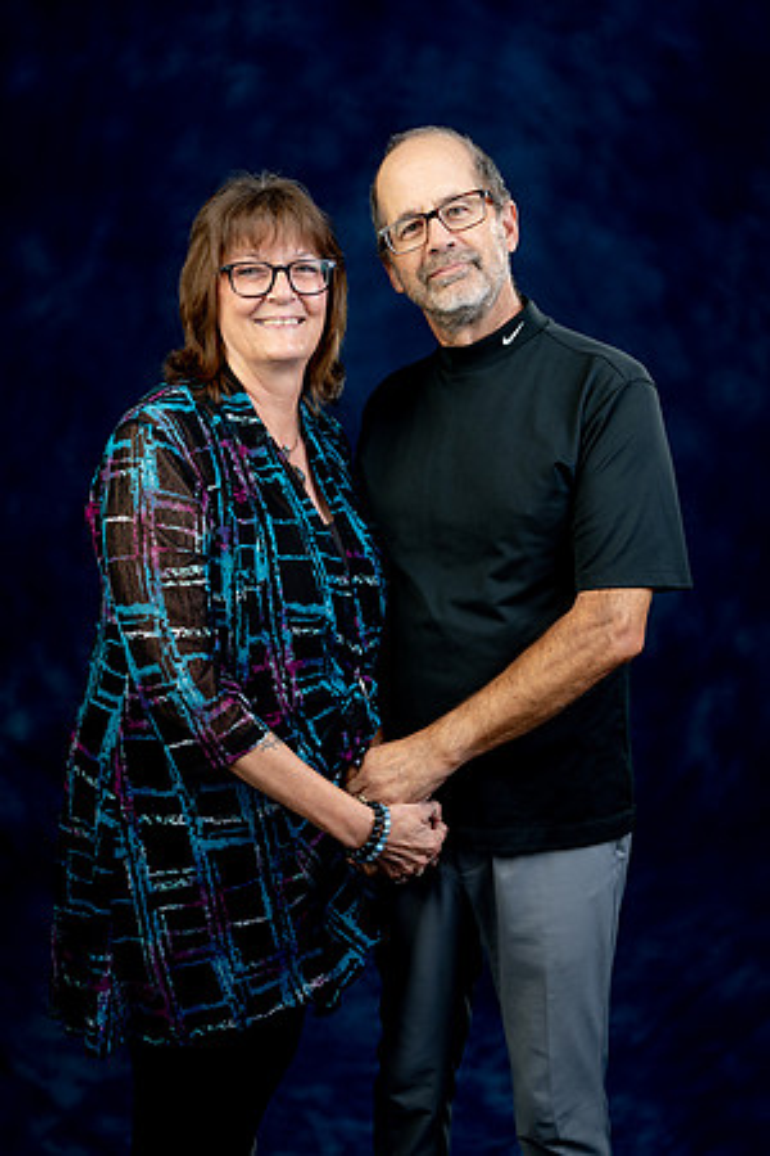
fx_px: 1347
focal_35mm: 42
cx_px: 385
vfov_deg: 46.4
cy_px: 578
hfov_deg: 31.9
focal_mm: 42
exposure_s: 1/200
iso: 200
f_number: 4.5
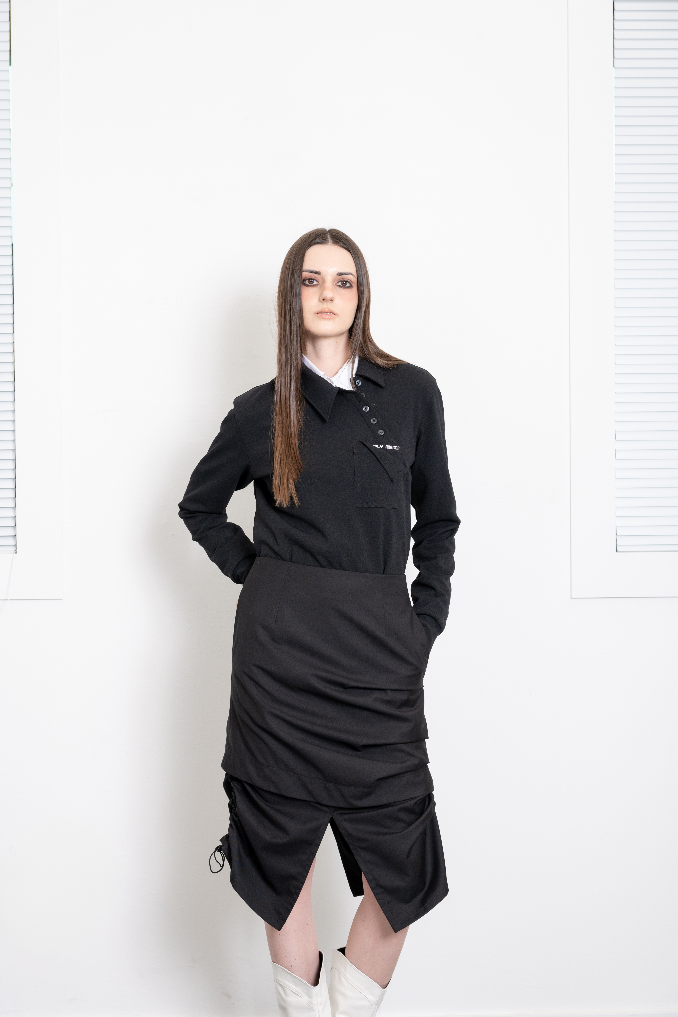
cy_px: 508
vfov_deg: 34.5
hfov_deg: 23.4
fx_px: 1638
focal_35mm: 58
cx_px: 339
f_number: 6.3
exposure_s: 1/125
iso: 250
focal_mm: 58
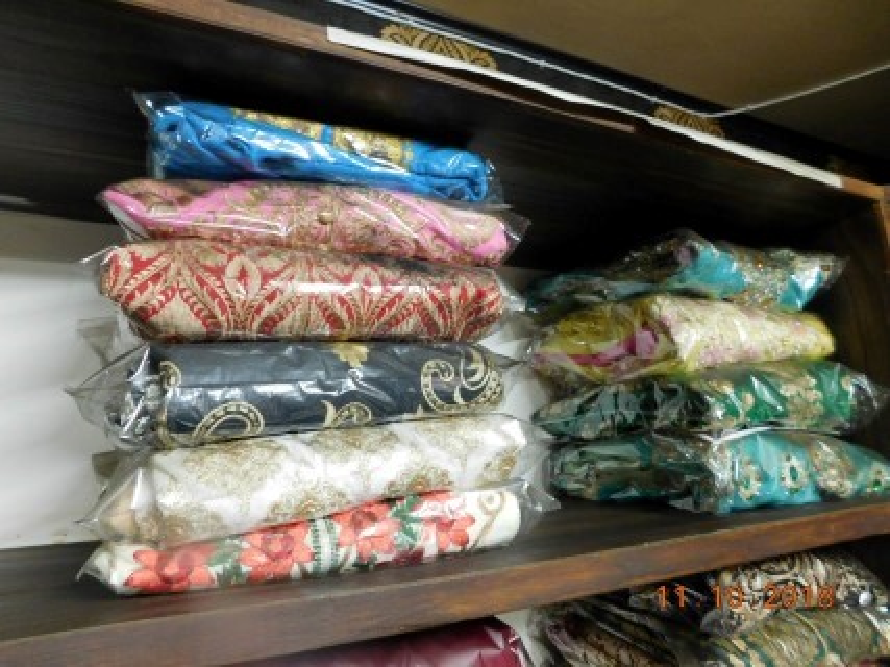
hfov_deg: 73.9
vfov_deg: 58.9
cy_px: 334
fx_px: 591
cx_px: 445
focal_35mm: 23
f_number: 3
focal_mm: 4
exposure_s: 1/8
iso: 500
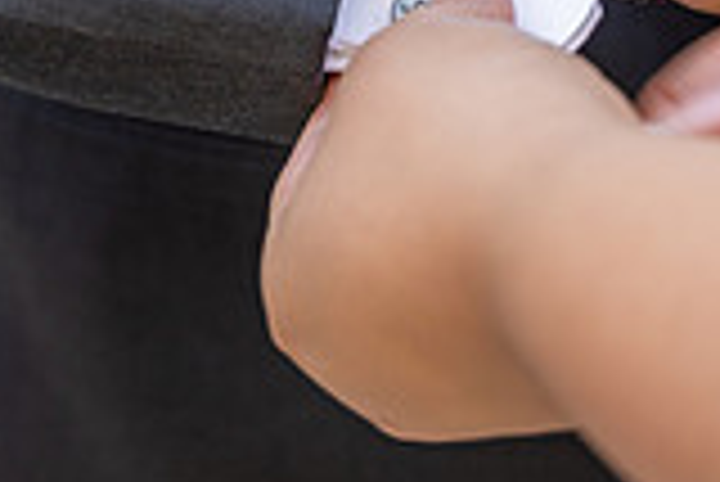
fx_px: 3323
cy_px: -182
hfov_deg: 12.3
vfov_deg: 8.2
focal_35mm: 166
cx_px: 486
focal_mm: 45.7
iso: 125
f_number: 3.2
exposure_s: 1/80
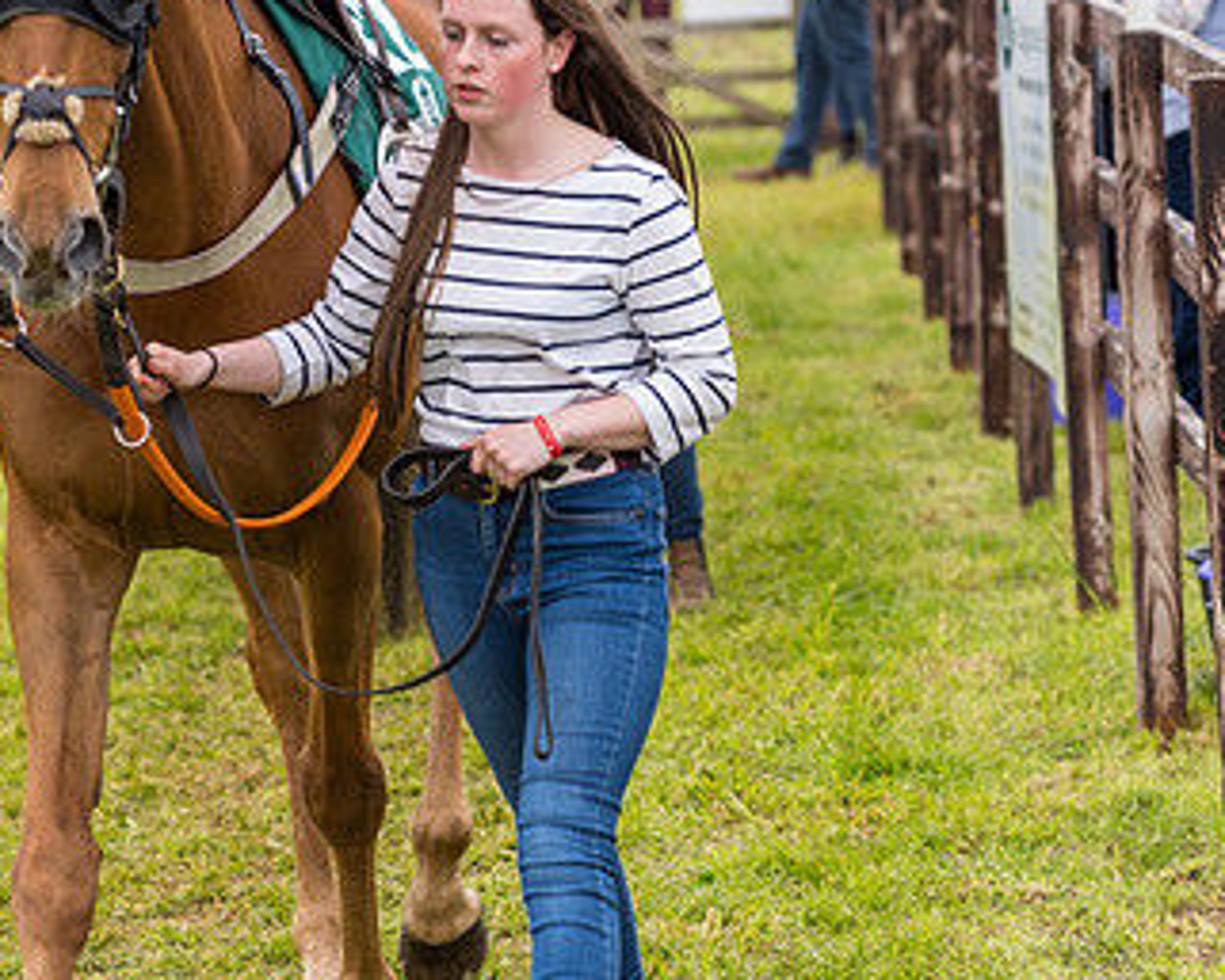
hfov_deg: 9.2
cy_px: 228
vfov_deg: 7.3
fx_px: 7652
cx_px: 549
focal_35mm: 211
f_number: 4
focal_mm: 105
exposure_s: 1/125
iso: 50
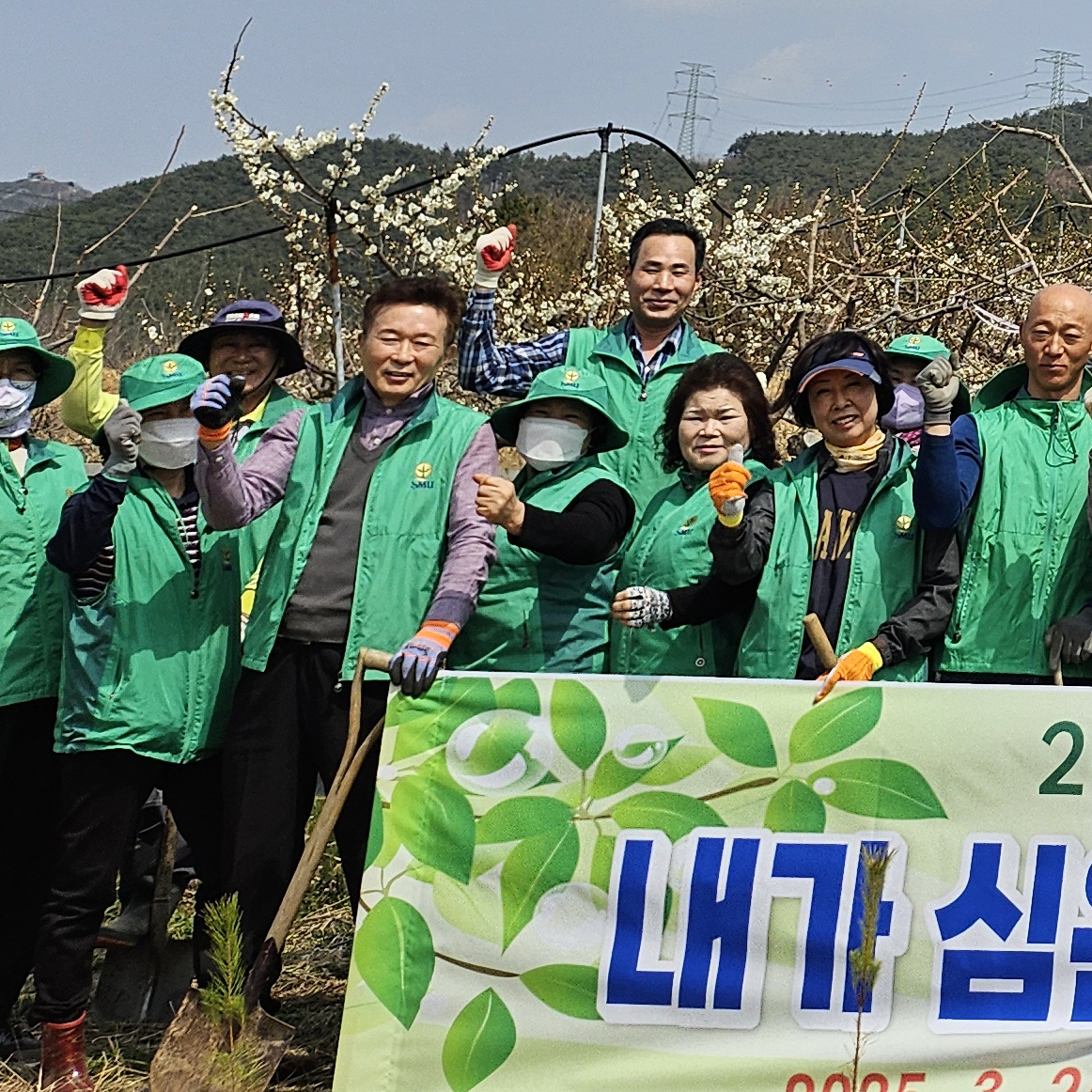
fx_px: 2605
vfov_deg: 22.4
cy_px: -102
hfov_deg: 20.2
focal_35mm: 73
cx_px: 1661
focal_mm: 5
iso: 50
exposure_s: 1/6201
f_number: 1.8
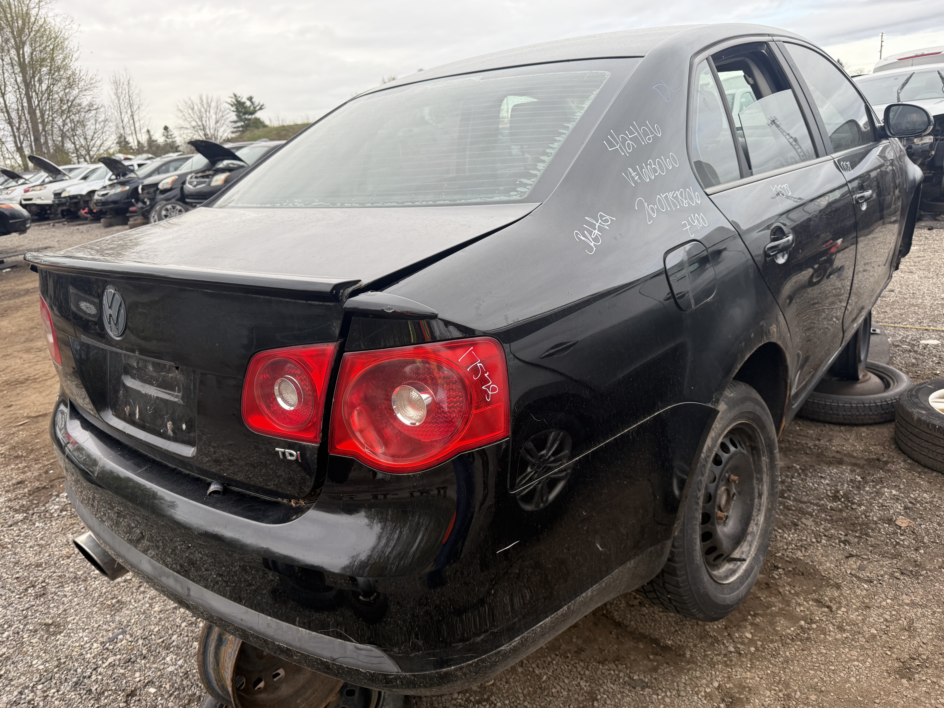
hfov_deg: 71.6
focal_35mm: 24
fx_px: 654
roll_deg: +6.1
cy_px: 354
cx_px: 472
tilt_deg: -17.7
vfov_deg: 56.8
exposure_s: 1/772
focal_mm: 6.76
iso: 100
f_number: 1.78
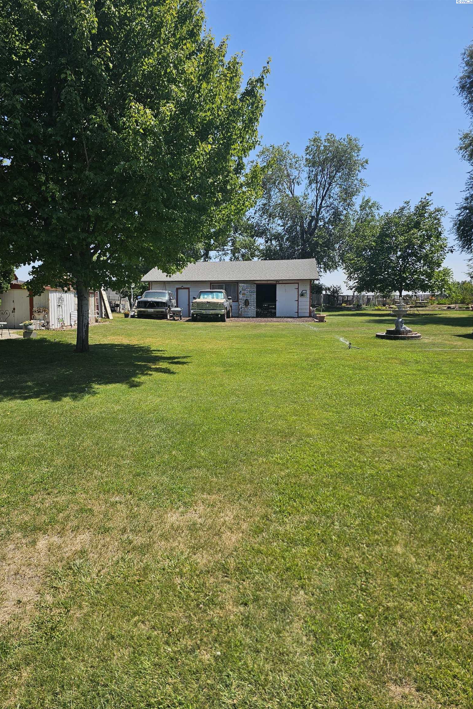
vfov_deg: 73.7
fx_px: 473
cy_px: 355
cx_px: 211
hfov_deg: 53.0
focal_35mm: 24
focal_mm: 6.3
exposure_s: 1/736
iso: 10
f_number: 1.7
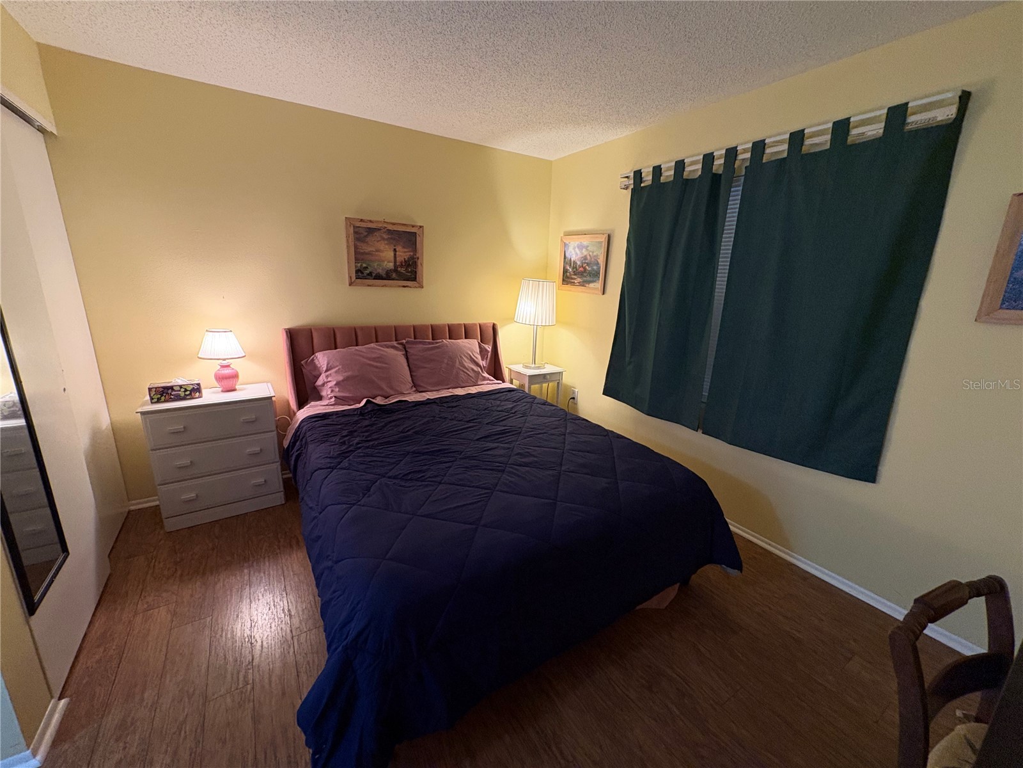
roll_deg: -1.0
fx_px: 414
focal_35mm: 14
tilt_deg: -13.8
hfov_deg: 102.1
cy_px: 384
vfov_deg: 85.7
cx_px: 512
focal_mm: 2.22
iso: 500
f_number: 2.2
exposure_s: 1/60
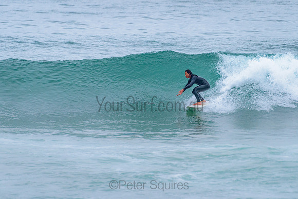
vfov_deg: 2.2
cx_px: 154
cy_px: 77
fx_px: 5066
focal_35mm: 612
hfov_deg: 3.4
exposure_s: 1/2000
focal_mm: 500
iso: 1400
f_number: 5.6
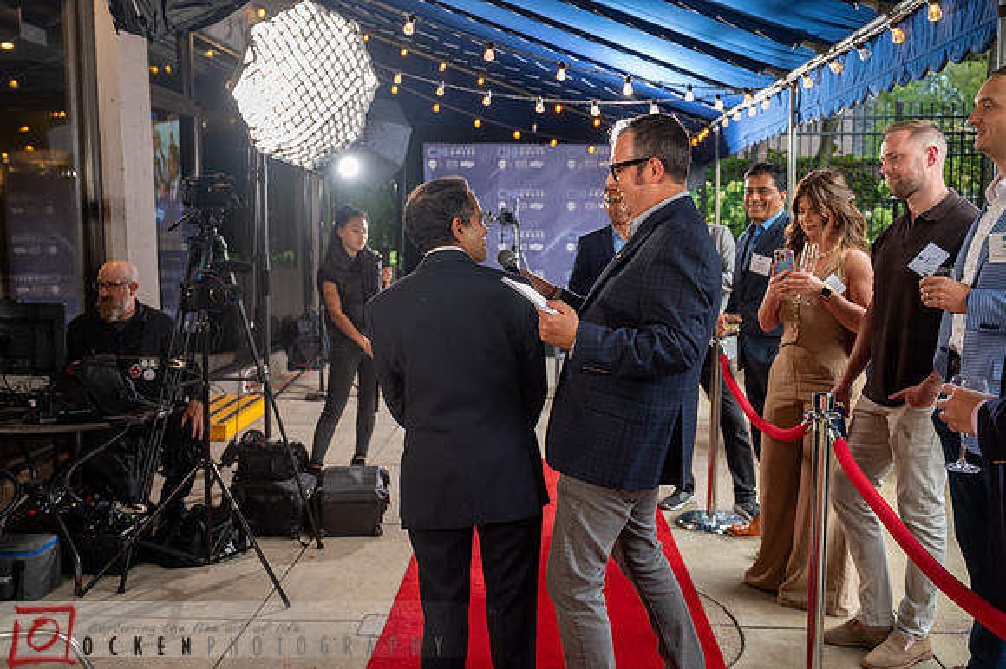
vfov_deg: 35.0
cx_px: 503
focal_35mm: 38
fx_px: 1061
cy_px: 334
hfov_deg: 50.7
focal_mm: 38
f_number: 4
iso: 800
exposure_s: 1/125
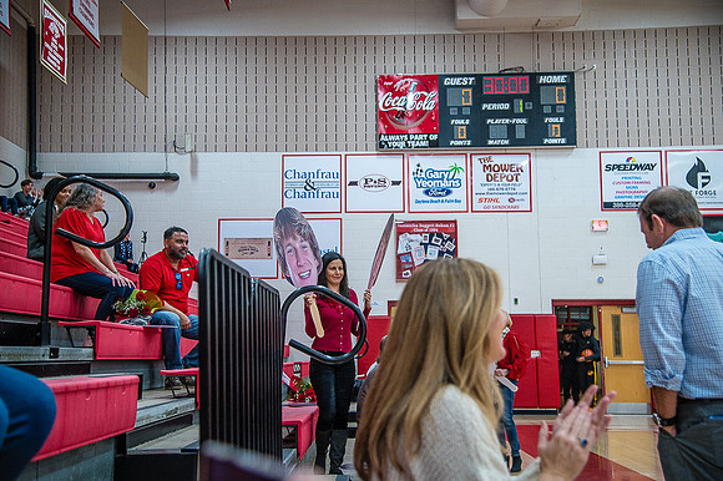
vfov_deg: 29.2
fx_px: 923
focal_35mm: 46
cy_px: 240
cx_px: 362
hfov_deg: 42.8
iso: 2000
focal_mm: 46
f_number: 4
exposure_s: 1/320
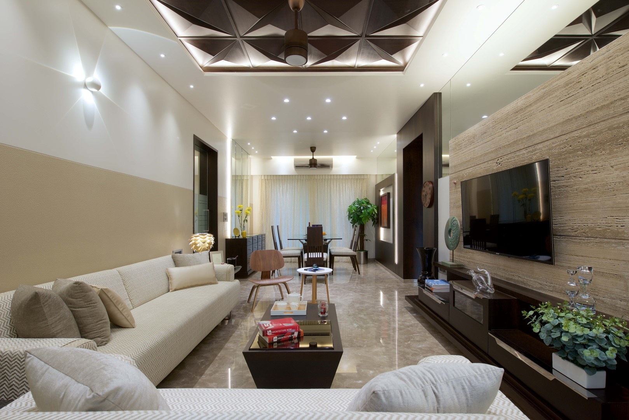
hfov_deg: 90.0
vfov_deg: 67.4
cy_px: 210
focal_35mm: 18
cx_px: 314
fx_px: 315
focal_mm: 18
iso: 200
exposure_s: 1/3
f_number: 13
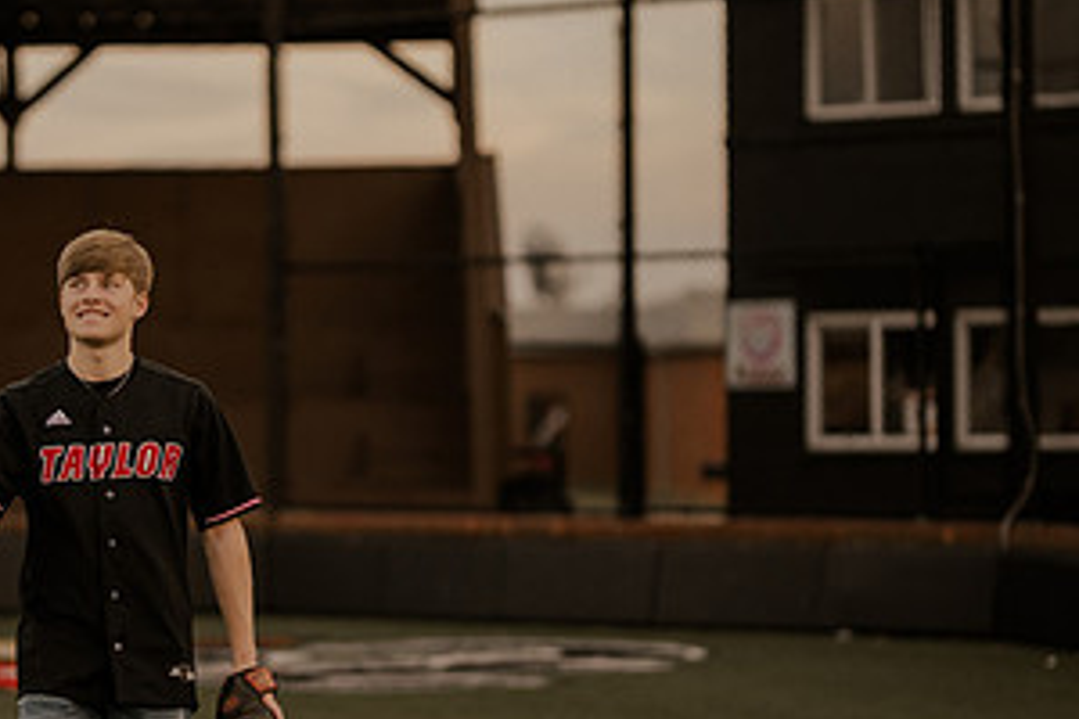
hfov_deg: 12.2
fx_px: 5035
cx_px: 140
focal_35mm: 168
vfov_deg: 8.2
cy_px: 476
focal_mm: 85
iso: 800
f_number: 1.4
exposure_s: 1/3200
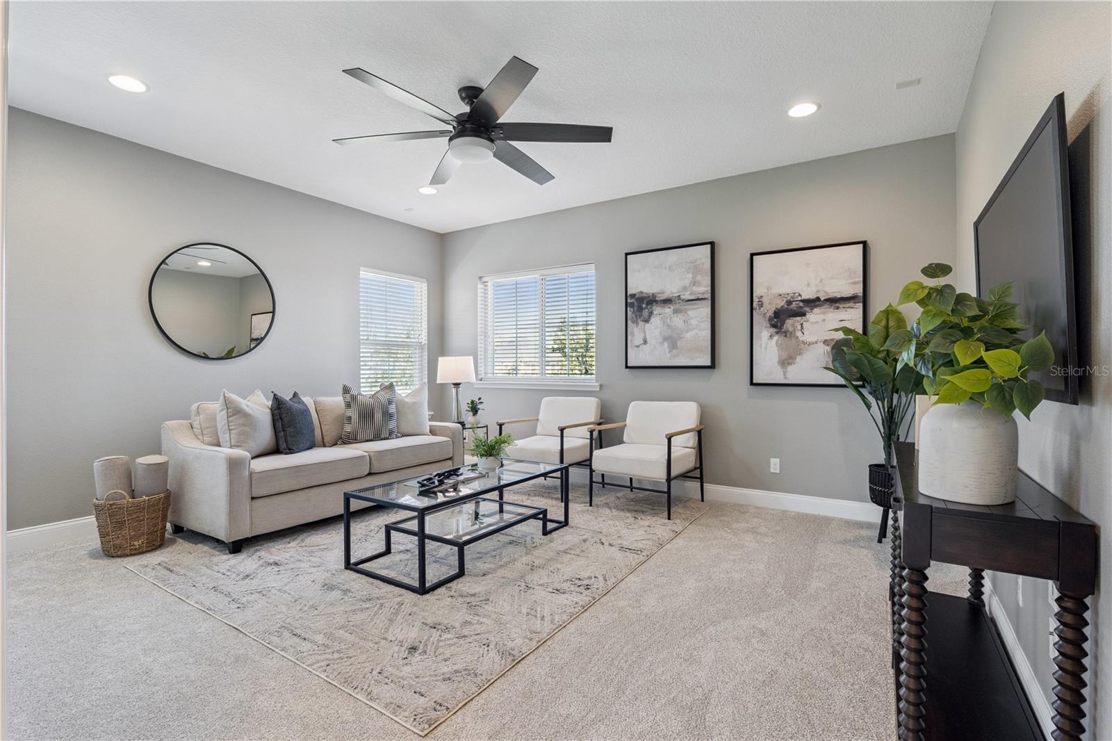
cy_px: 370
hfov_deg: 96.7
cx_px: 556
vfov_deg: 73.7
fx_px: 494
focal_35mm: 16
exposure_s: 1/40
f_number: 10
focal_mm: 16
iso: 800
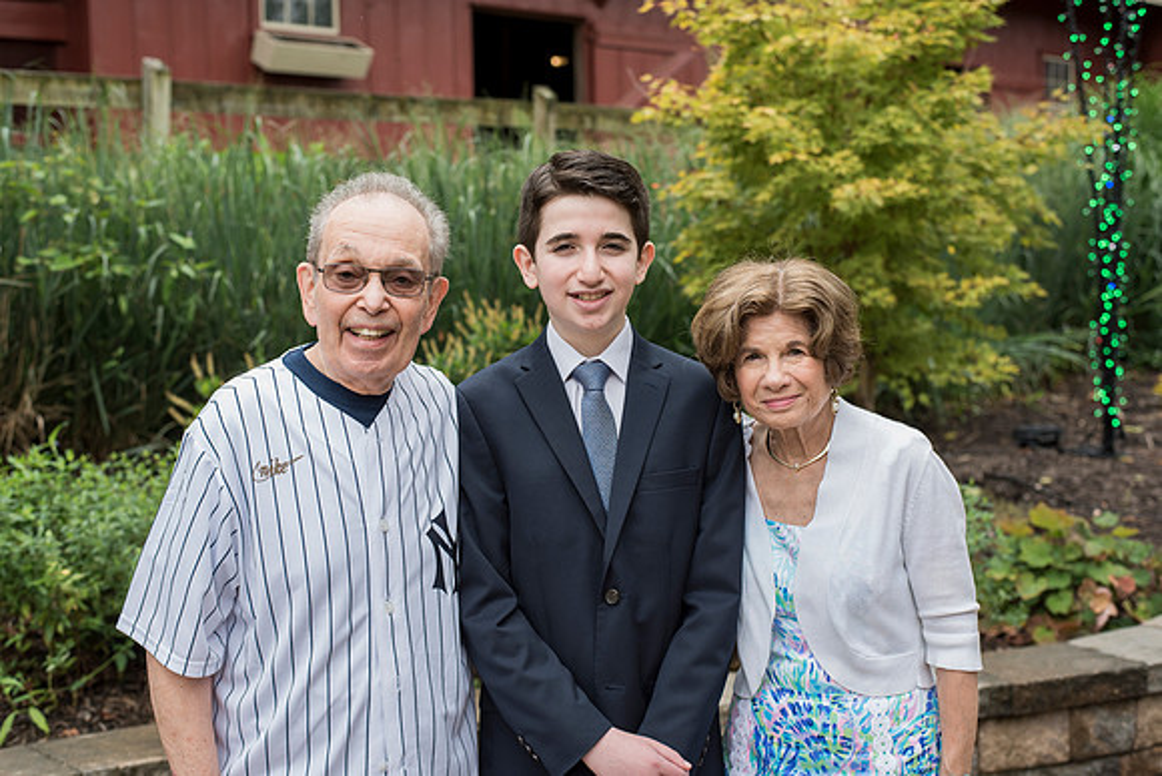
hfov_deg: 39.6
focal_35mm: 50
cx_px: 581
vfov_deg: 27.0
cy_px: 388
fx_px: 1614
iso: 400
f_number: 4
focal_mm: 50
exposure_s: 1/640
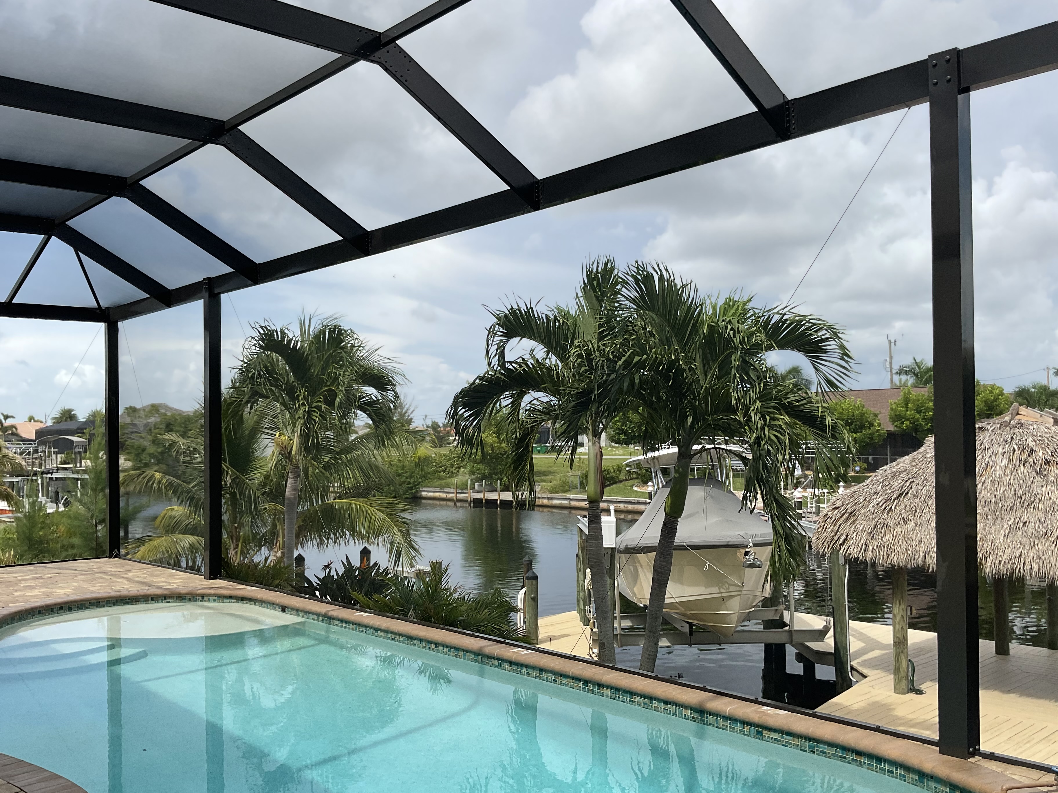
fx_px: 978
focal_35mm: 32
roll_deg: +1.1
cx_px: 552
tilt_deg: +0.6
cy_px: 427
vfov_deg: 44.1
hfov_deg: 56.8
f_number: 1.8
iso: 16
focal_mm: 3
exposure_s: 1/883
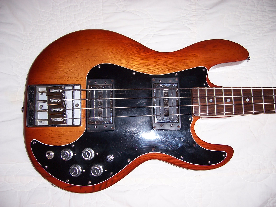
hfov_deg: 51.4
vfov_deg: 39.7
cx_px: 138
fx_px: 287
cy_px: 104
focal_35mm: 36
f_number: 3
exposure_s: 1/60
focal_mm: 6
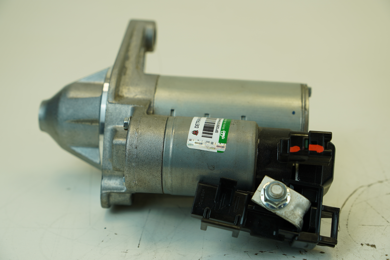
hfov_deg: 31.4
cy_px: 130
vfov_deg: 21.2
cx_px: 195
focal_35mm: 64
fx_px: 693
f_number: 4
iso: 125
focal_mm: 43
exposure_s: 1/160
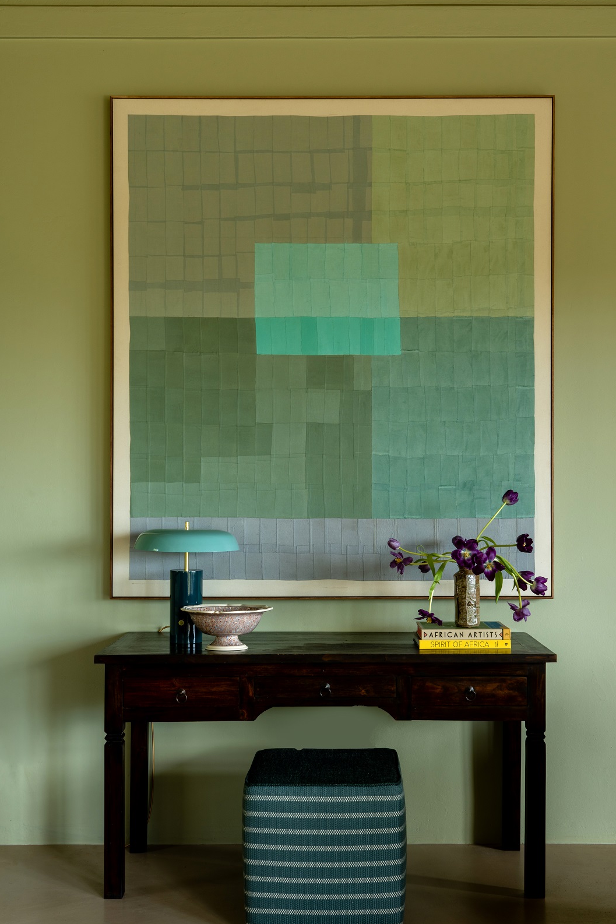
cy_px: 495
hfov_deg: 31.9
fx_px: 1078
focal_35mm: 42
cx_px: 336
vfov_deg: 46.4
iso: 200
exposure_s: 1/2.5
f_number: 11
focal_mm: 37
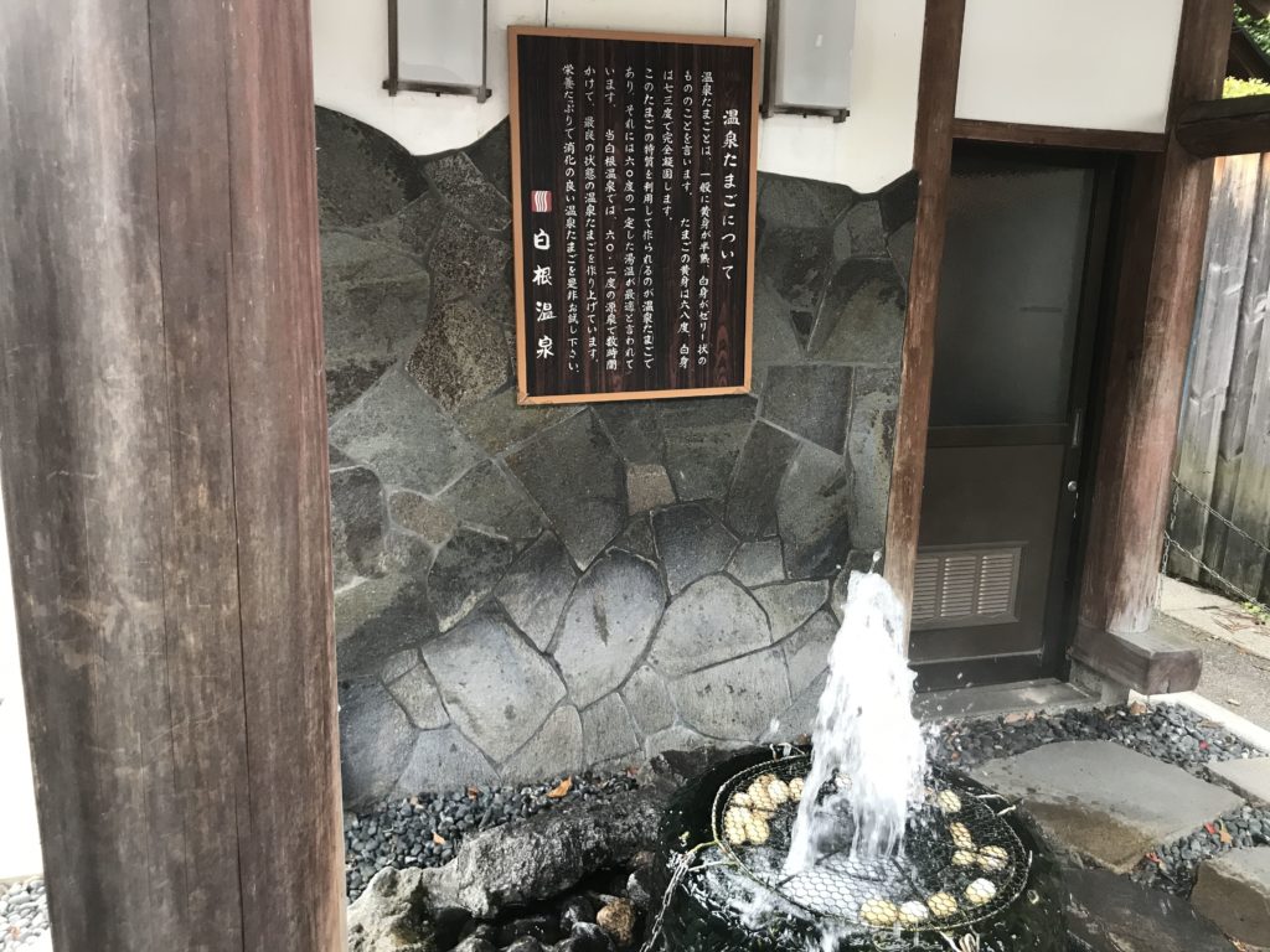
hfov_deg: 63.4
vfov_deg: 49.7
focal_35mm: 28
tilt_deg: -11.2
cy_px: 476
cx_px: 635
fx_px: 1027
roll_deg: -2.2
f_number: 1.8
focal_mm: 3.99
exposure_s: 1/30
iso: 25
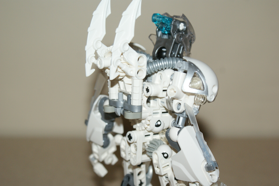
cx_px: 140
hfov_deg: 24.6
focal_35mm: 82
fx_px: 639
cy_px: 93
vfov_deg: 16.6
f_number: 5.6
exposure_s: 1/80
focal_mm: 55
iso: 400
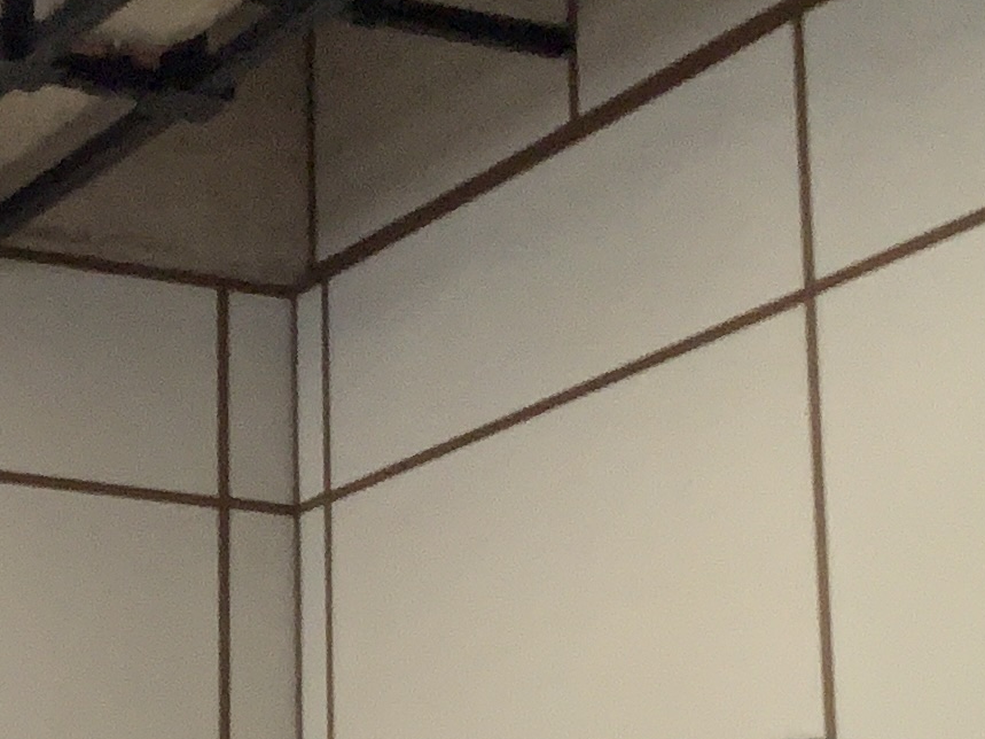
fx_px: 3272
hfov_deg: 16.7
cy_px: 635
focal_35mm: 115
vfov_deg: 12.8
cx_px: -9
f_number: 2.2
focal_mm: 2.87
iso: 125
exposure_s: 1/60
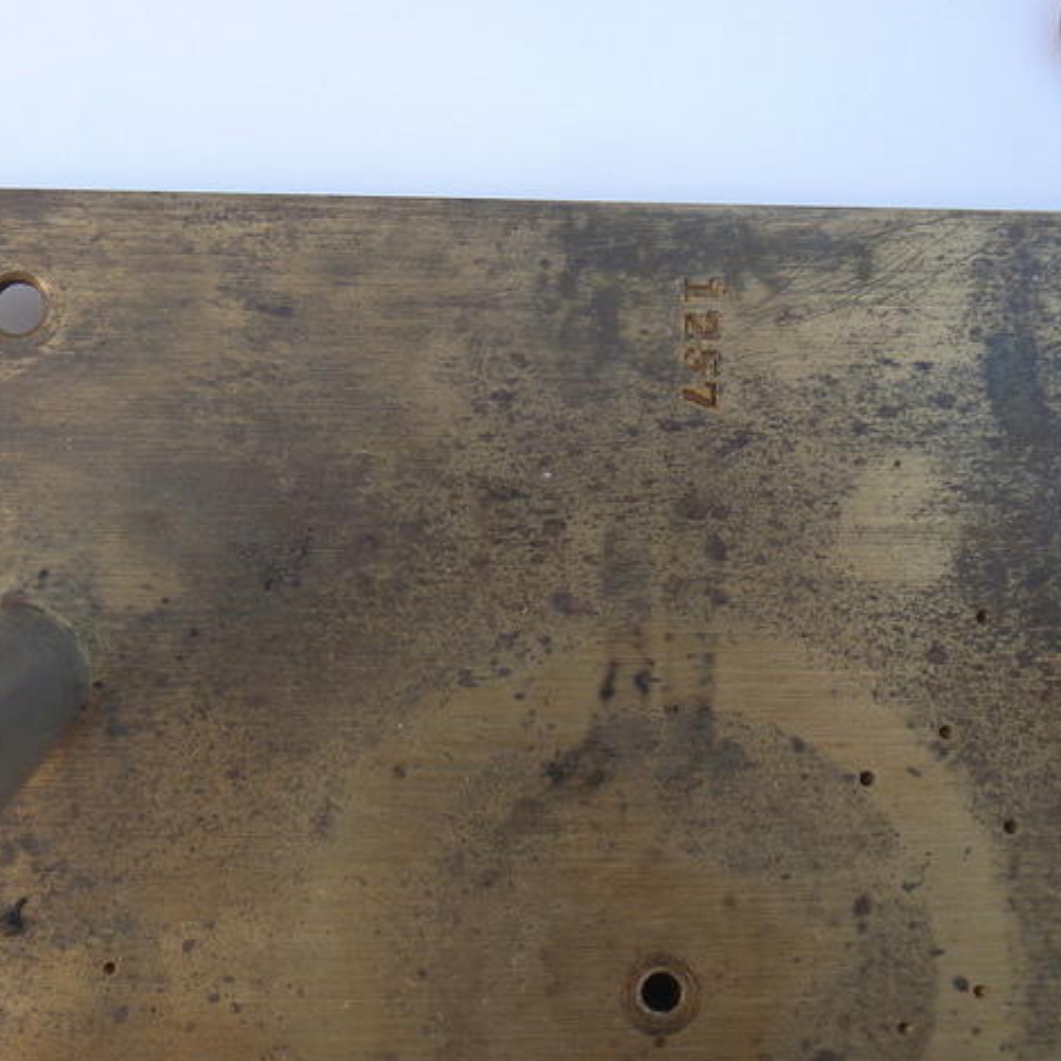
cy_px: 525
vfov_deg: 35.4
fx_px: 1665
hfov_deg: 35.1
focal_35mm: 48
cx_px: 363
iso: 64
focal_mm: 7.25
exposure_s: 1/100
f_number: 3.9
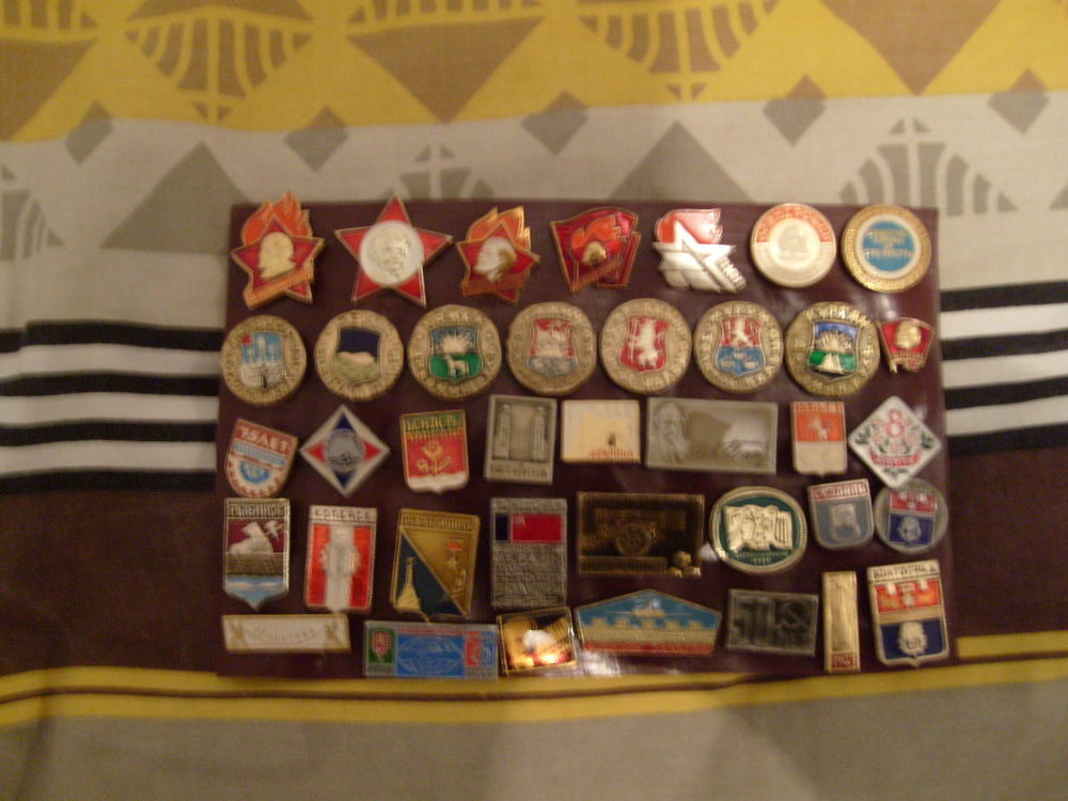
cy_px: 400
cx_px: 534
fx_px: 1080
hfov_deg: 52.6
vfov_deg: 40.7
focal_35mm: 35
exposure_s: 1/3
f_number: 2.8
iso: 200
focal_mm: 5.8
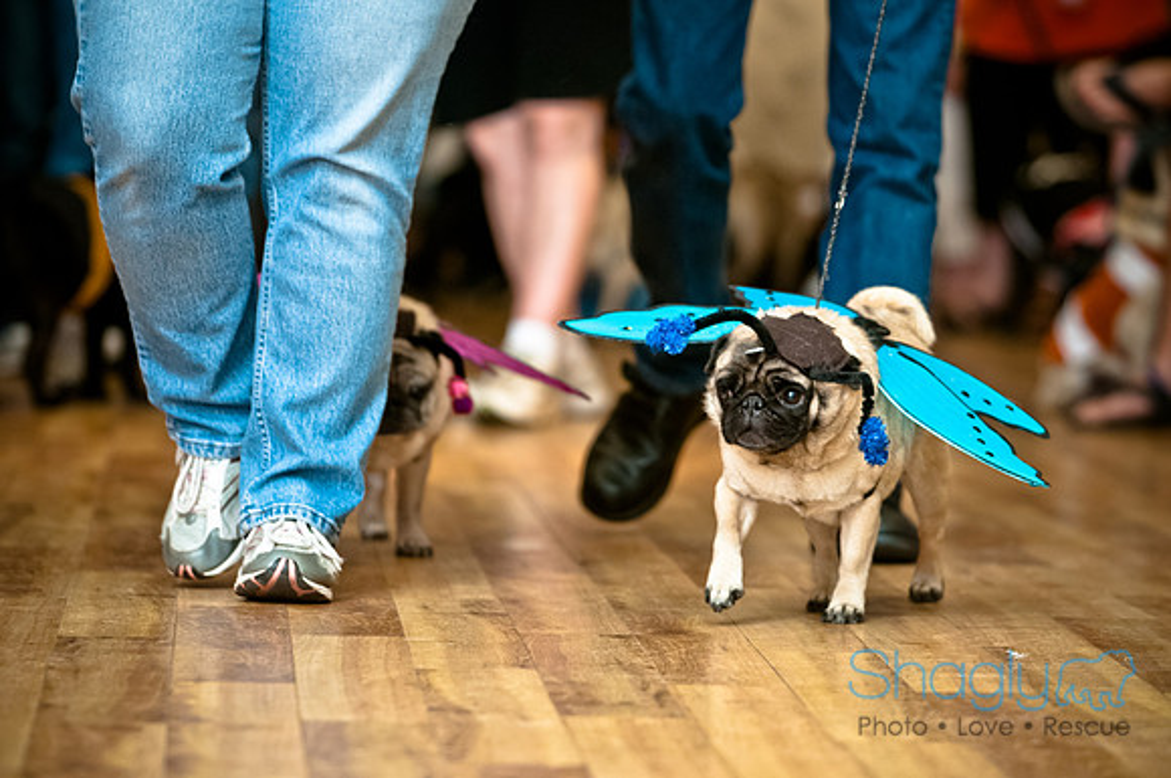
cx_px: 586
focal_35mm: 218
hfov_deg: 9.5
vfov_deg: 6.3
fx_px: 7065
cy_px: 389
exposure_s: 1/200
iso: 200
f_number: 2.8
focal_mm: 145
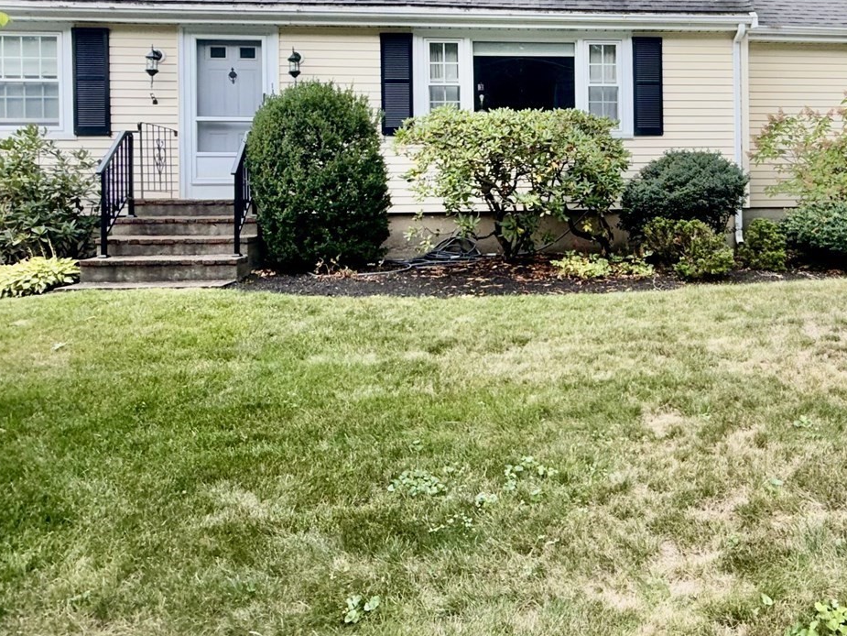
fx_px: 759
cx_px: 607
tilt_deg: -0.3
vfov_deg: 44.8
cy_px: 212
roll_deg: +0.7
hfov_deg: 56.2
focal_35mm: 31
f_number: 2.2
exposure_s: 1/158
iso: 16
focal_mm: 2.22
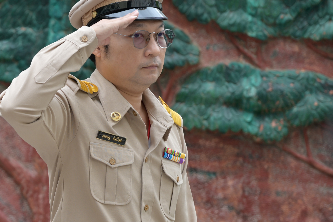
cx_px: 44
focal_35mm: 281
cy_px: 137
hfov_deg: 7.3
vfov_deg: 4.9
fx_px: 2599
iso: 100
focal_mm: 120
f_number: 4
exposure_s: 1/100
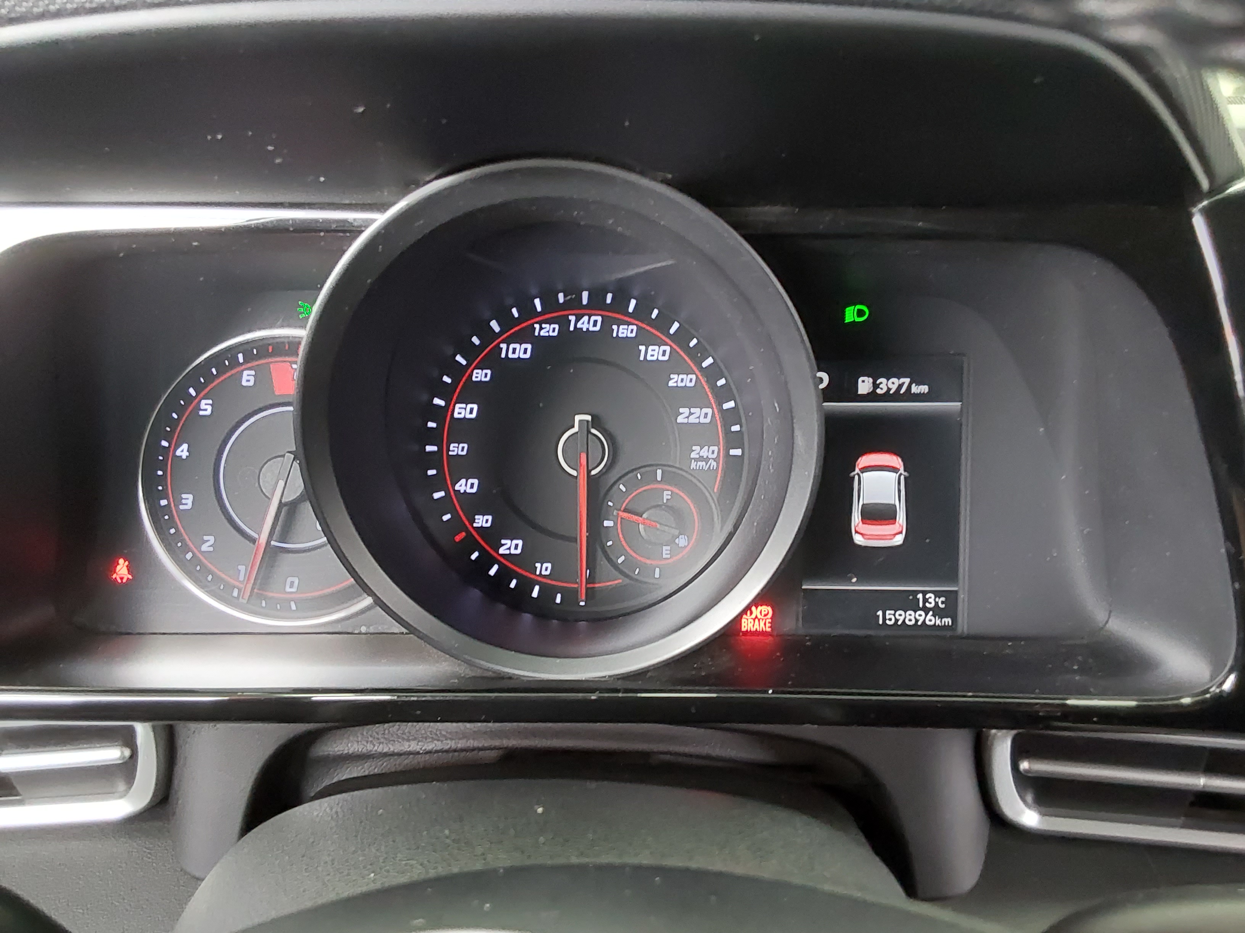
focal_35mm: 28
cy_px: 466
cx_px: 622
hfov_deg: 63.4
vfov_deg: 49.7
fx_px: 1007
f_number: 1.9
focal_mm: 2.91
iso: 640
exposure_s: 1/24
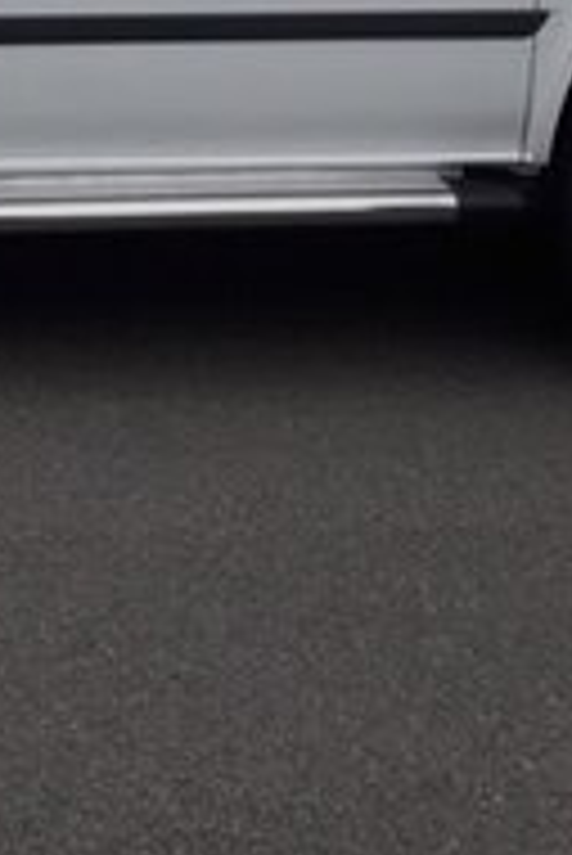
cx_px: 50
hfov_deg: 13.4
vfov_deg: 19.3
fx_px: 2403
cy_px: -115
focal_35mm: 101
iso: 40
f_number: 1.9
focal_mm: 3.7
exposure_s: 1/279
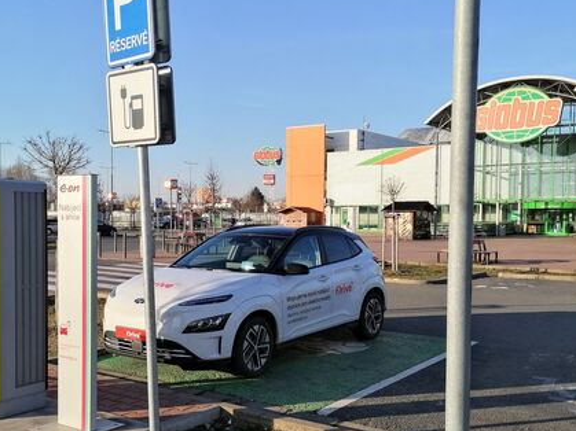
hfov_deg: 45.8
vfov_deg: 35.0
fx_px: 682
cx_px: 269
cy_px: 251
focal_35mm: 41
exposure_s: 1/1852
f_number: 1.8
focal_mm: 5.3
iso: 50
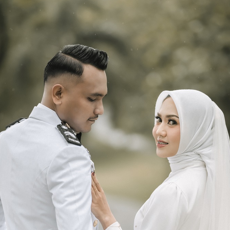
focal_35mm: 145
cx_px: 112
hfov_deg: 12.0
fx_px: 1090
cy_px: 183
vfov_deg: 12.0
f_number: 1.4
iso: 100
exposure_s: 1/640
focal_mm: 85
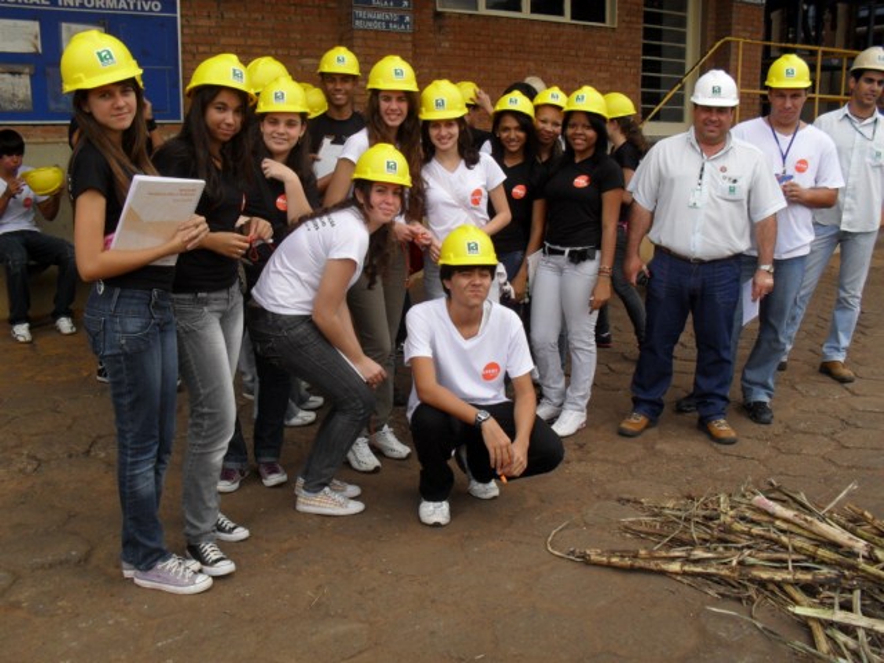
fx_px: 894
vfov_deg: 40.7
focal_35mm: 35
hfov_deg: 52.6
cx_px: 442
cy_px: 332
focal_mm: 6.3
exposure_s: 1/500
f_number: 3.2
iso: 100
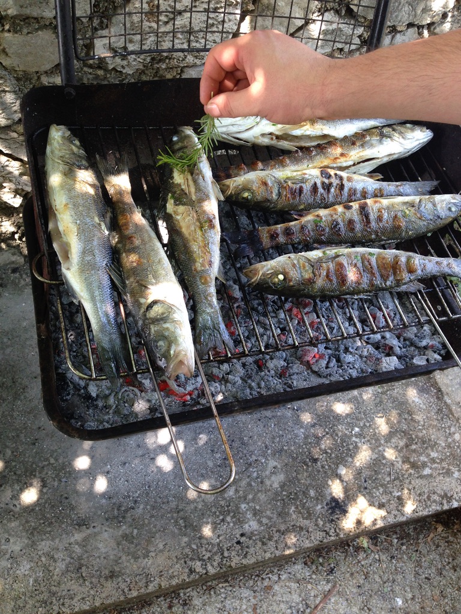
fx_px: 586
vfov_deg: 55.4
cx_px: 230
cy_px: 307
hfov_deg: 42.9
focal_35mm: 33
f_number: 2.4
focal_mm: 4.12
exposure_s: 1/120
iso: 80
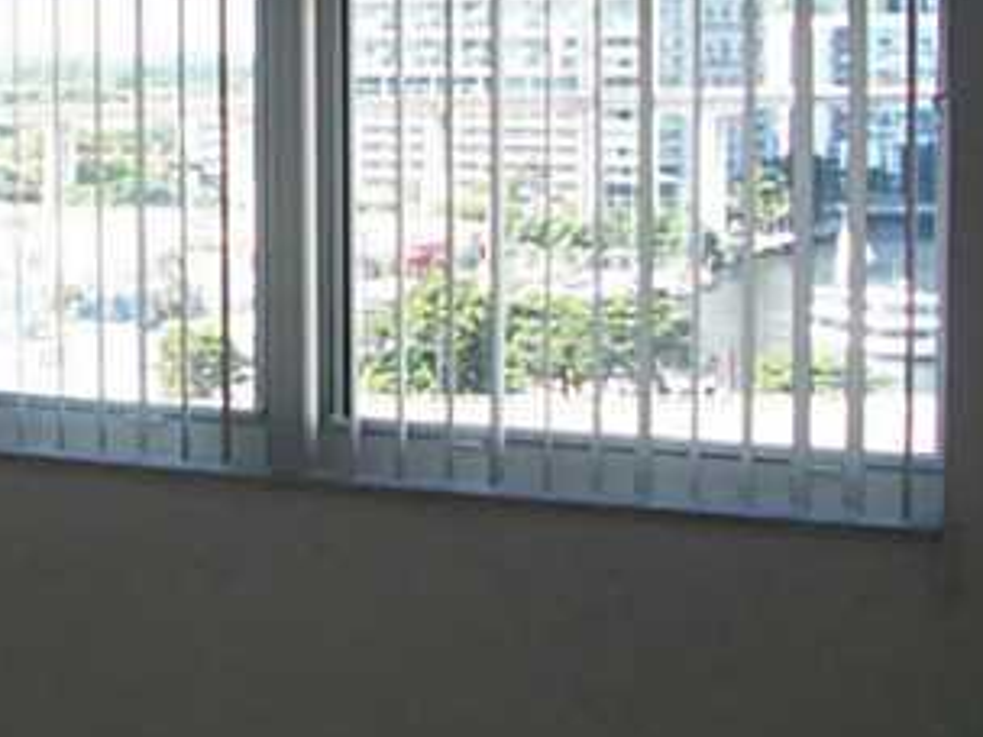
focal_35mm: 92
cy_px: 272
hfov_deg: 20.2
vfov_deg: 16.0
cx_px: -142
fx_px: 2613
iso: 80
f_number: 3.1
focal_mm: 6.3
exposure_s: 1/100
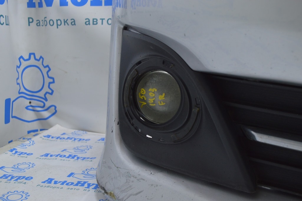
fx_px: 339
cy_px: 100
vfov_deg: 33.0
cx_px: 151
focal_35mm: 40
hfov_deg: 48.0
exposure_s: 1/20
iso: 400
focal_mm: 27
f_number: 5.6
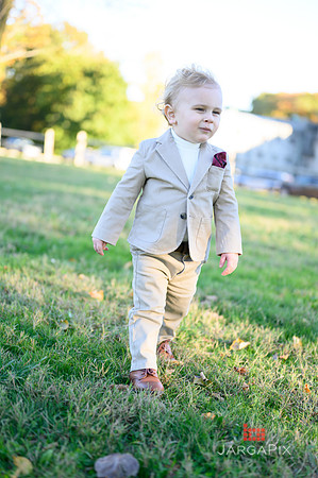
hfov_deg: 26.9
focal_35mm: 50
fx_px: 664
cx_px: 159
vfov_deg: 39.6
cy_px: 239
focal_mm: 50
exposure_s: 1/800
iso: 320
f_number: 2
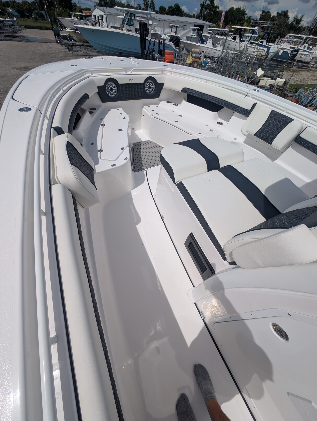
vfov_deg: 110.5
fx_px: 146
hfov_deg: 94.6
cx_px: 158
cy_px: 210
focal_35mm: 12
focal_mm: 2.23
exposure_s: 1/5435
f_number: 1.95
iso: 43
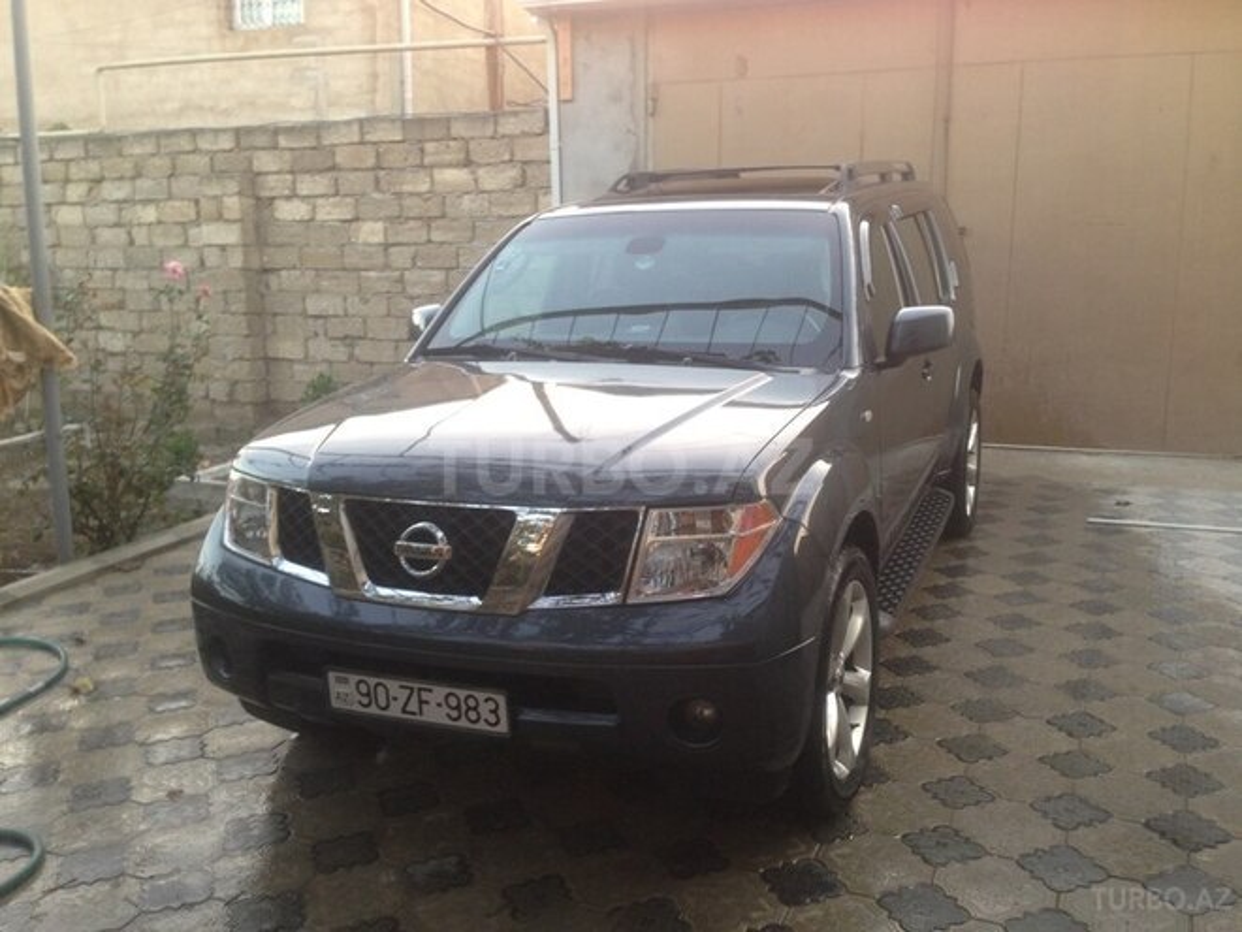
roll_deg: +1.4
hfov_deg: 55.4
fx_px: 1184
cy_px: 466
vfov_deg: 42.9
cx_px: 621
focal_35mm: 33
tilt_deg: -9.8
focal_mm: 4.12
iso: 50
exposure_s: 1/30
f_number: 2.4
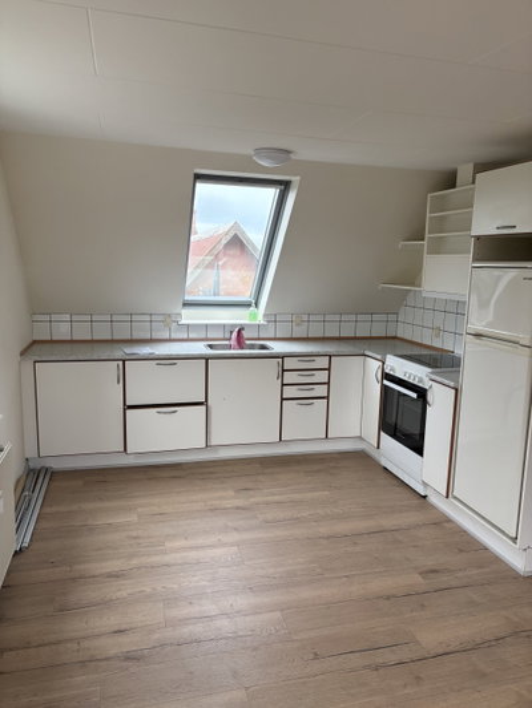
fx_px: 533
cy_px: 354
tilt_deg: -9.5
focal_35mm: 26
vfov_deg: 67.3
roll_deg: -1.1
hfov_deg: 53.1
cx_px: 266
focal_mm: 5.96
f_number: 1.6
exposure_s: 1/241
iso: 100
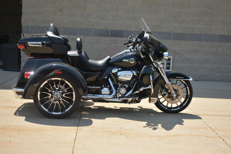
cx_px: 116
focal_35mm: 52
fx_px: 337
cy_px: 77
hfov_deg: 37.9
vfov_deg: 25.7
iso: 140
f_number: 2.8
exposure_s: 1/2000
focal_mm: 35
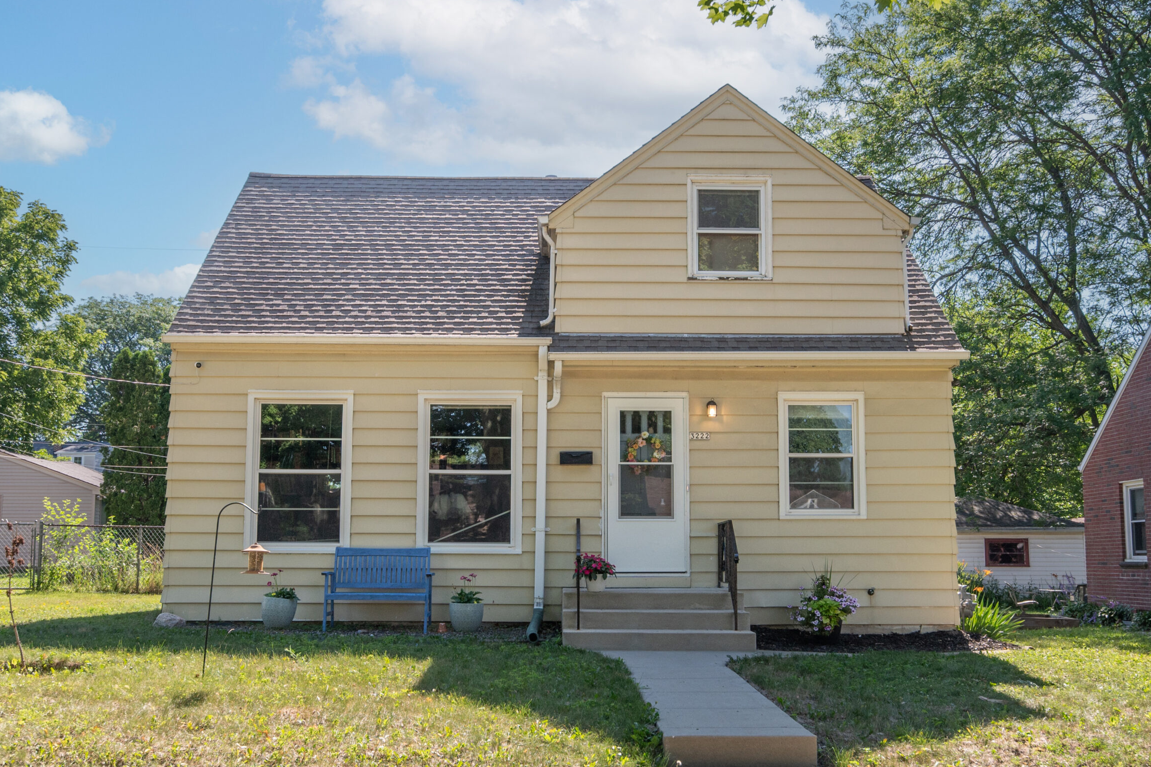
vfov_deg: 33.4
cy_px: 423
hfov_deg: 48.5
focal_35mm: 40
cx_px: 566
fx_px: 1279
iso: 320
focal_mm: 24
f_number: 8
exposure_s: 1/320
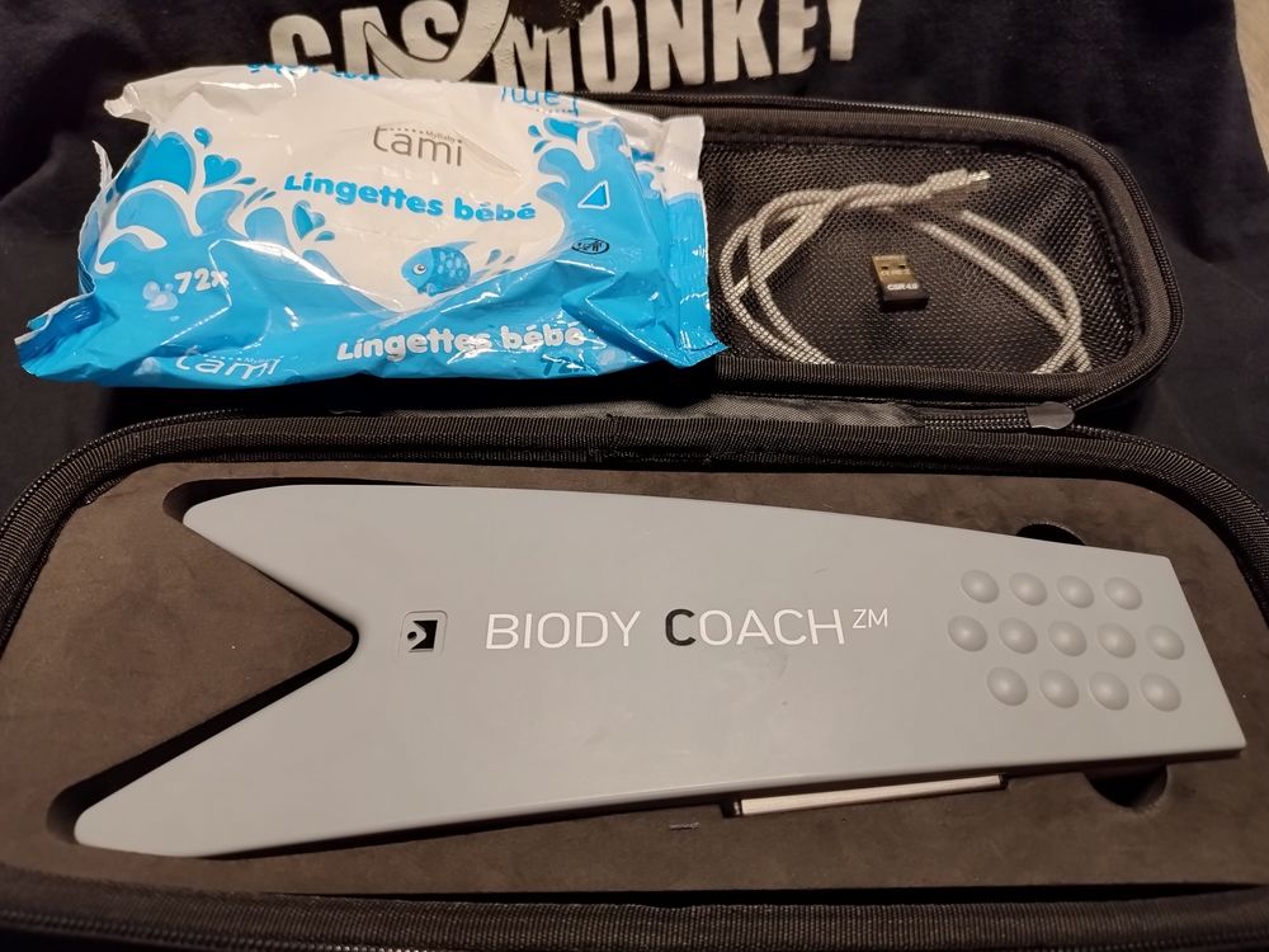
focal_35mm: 24
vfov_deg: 56.8
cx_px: 634
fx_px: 880
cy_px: 476
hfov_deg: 71.6
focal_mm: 5.89
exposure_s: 1/33.3
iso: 640
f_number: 1.89
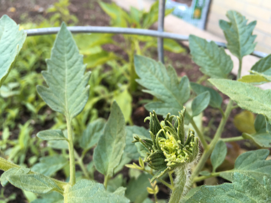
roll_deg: -6.5
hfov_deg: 61.7
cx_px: 136
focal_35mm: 29
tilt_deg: -34.9
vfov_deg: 48.2
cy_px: 102
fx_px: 227
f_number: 2.2
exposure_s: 1/60
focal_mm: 4.15
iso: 32
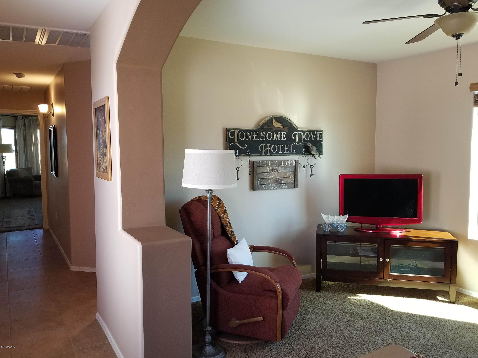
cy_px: 179
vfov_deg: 53.1
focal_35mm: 26
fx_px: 359
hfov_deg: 67.3
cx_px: 239
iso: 200
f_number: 1.7
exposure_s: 1/40
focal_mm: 4.25
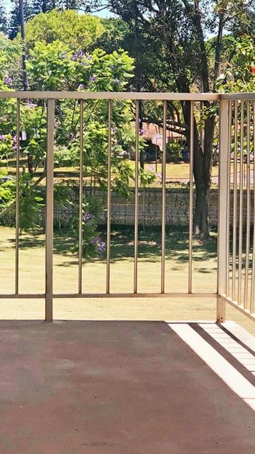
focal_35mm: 118
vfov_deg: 18.1
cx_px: 105
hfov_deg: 10.3
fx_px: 1420
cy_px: 177
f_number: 2.8
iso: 20
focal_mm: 6.6
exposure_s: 1/1143
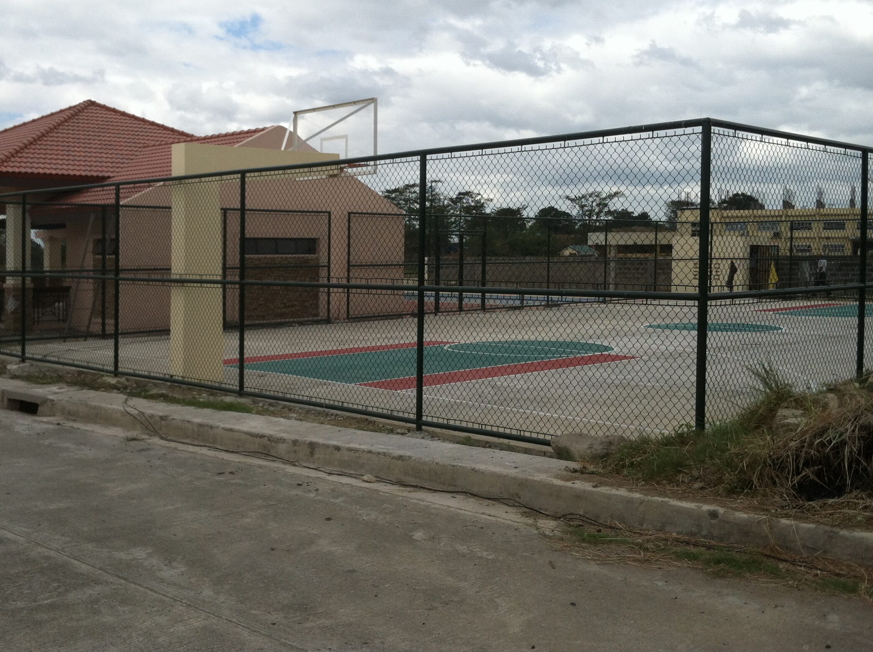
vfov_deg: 33.5
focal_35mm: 43
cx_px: 375
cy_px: 285
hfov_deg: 43.8
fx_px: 1083
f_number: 2.8
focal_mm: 3.85
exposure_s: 1/1250
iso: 80
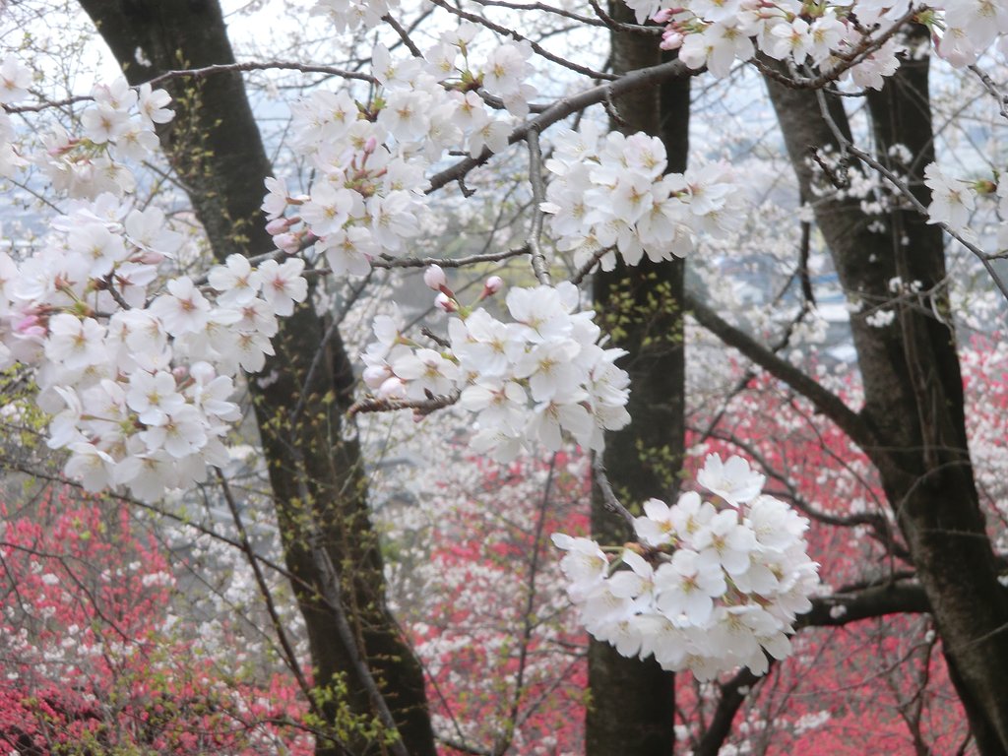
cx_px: 504
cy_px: 378
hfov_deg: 25.7
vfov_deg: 19.4
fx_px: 2213
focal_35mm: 76
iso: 64
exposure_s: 1/200
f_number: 4.6
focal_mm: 13.6
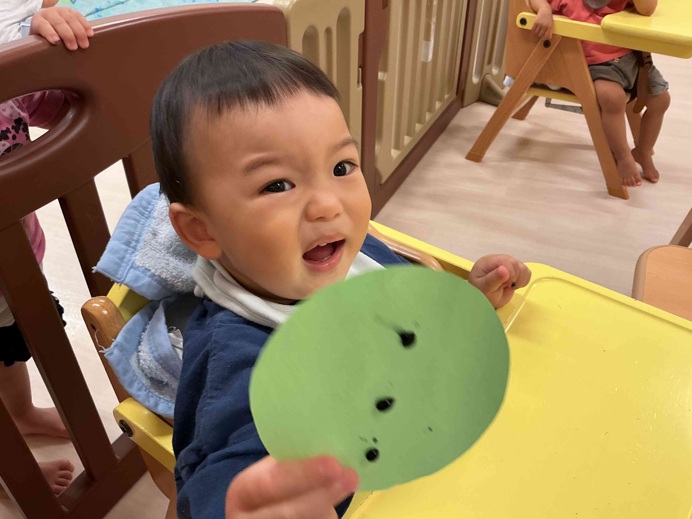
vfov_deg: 48.2
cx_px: 346
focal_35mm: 29
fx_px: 580
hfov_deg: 61.7
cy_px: 260
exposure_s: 1/60
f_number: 1.8
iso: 64
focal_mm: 3
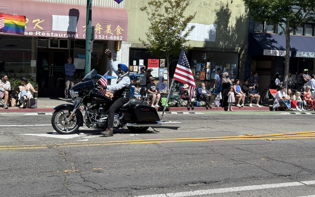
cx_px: 157
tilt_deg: -1.0
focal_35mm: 51
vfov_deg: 25.3
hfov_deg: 39.6
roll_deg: -3.7
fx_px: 438
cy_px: 84
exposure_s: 1/4098
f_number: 1.78
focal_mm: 6.76
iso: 64
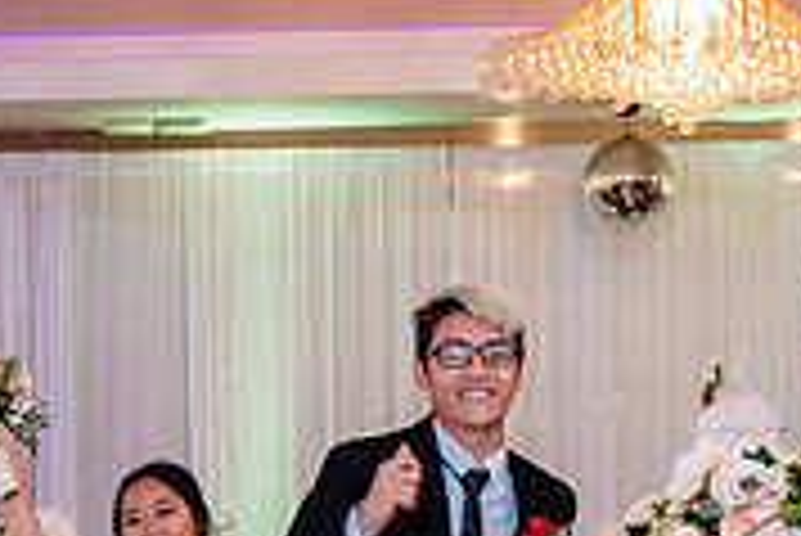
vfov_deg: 7.2
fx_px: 4231
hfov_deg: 10.7
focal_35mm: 190
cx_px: 63
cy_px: 598
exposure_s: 1/160
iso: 1600
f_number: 3.5
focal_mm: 48
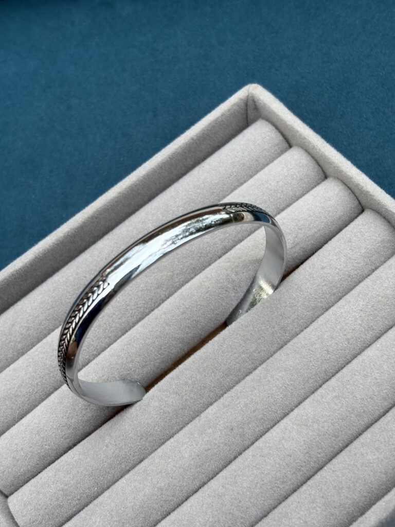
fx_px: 791
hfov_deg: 28.0
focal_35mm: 52
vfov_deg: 36.8
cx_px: 198
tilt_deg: -66.8
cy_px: 264
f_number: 1.6
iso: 32
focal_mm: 5.96
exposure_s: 1/1393
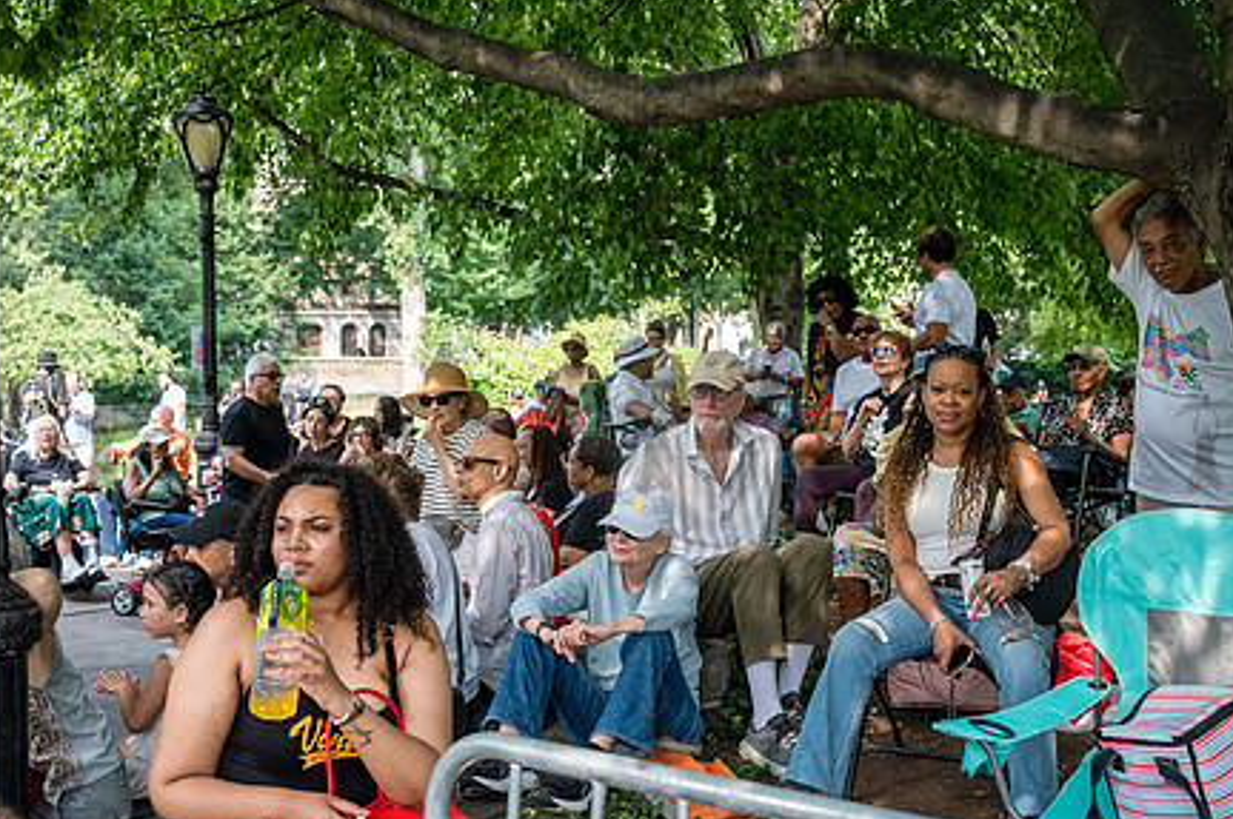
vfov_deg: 28.6
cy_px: 442
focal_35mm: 47
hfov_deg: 41.9
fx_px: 1608
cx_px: 651
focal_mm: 35
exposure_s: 1/250
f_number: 4
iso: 640
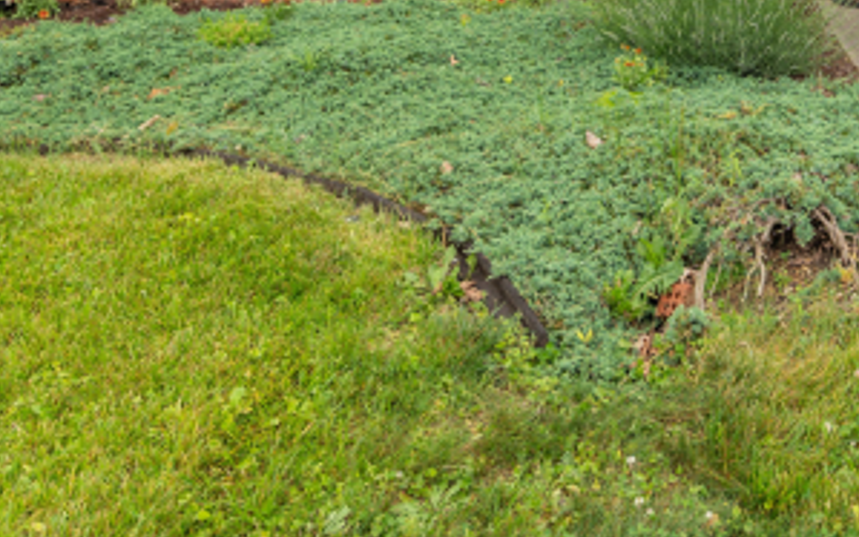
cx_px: 791
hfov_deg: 39.9
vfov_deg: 24.7
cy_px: -146
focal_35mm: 46
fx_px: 1077
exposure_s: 1/40
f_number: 8
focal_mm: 18
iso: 50
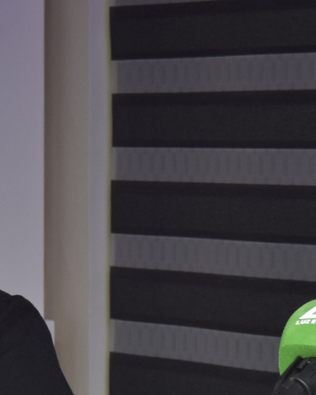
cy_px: 291
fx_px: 2338
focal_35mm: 200
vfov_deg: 9.6
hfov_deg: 7.7
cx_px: 78
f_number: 5.6
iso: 400
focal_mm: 36
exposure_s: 1/125
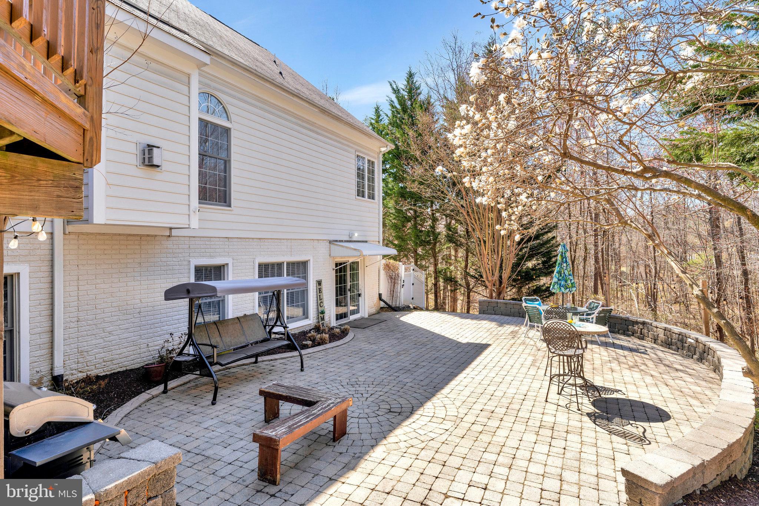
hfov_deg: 89.7
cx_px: 380
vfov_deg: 67.1
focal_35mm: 18
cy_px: 253
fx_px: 382
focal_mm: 18.1
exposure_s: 1/100
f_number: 8
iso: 100
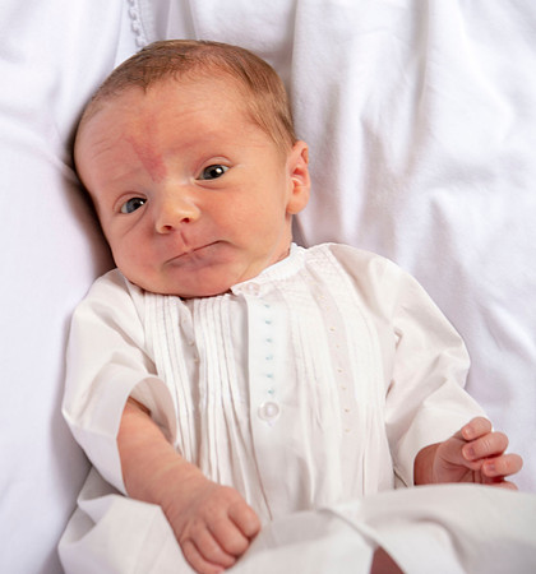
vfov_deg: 9.1
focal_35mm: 200
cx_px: 97
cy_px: 265
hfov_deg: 8.4
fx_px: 3624
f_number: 7.1
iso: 125
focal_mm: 140
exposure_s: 1/160
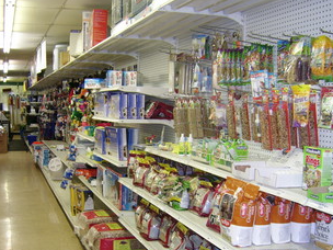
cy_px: 149
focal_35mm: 48
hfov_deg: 39.4
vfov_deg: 30.2
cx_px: 129
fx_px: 462
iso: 154
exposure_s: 1/30
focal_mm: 5.95
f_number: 2.8
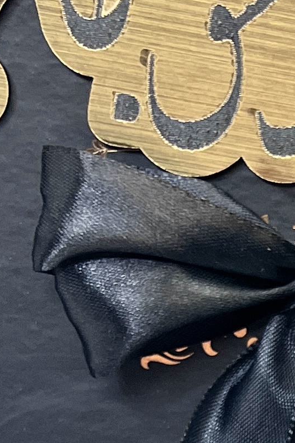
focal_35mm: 136
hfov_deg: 9.1
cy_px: 721
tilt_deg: -53.4
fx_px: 1673
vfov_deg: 13.9
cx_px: 697
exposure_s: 1/100
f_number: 1.6
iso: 80
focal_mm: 5.1
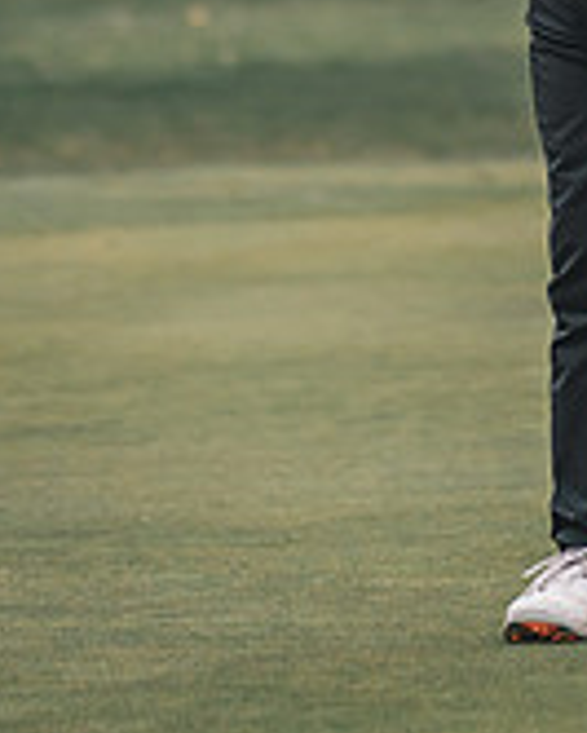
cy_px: -97
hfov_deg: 2.5
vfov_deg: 3.1
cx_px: 758
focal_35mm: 622
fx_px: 13495
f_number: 2.8
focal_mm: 150
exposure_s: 1/4000
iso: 640
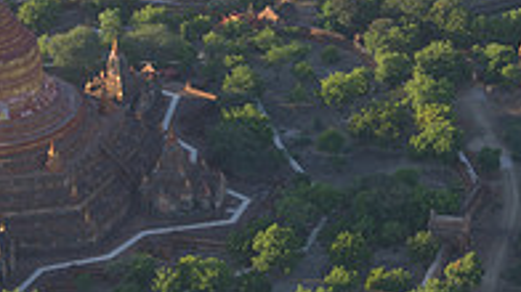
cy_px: 24
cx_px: 338
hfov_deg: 10.6
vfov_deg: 5.9
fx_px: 2817
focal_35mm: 204
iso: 100
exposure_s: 1/80
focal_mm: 44
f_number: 4.5
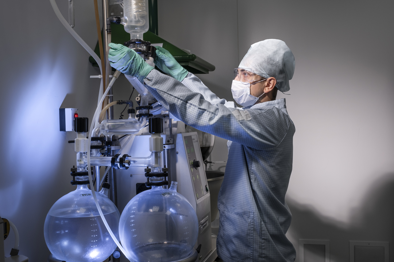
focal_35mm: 42
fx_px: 460
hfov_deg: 46.4
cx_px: 197
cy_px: 131
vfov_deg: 31.9
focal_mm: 28.3
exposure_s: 1/160
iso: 200
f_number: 6.4
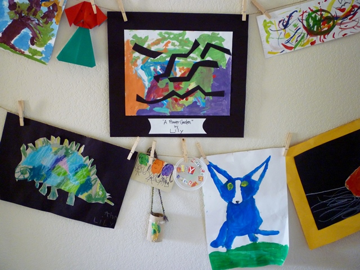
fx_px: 302
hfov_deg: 61.7
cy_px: 135
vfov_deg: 48.2
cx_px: 180
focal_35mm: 29
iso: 400
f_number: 3.3
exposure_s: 1/8
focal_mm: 5.2
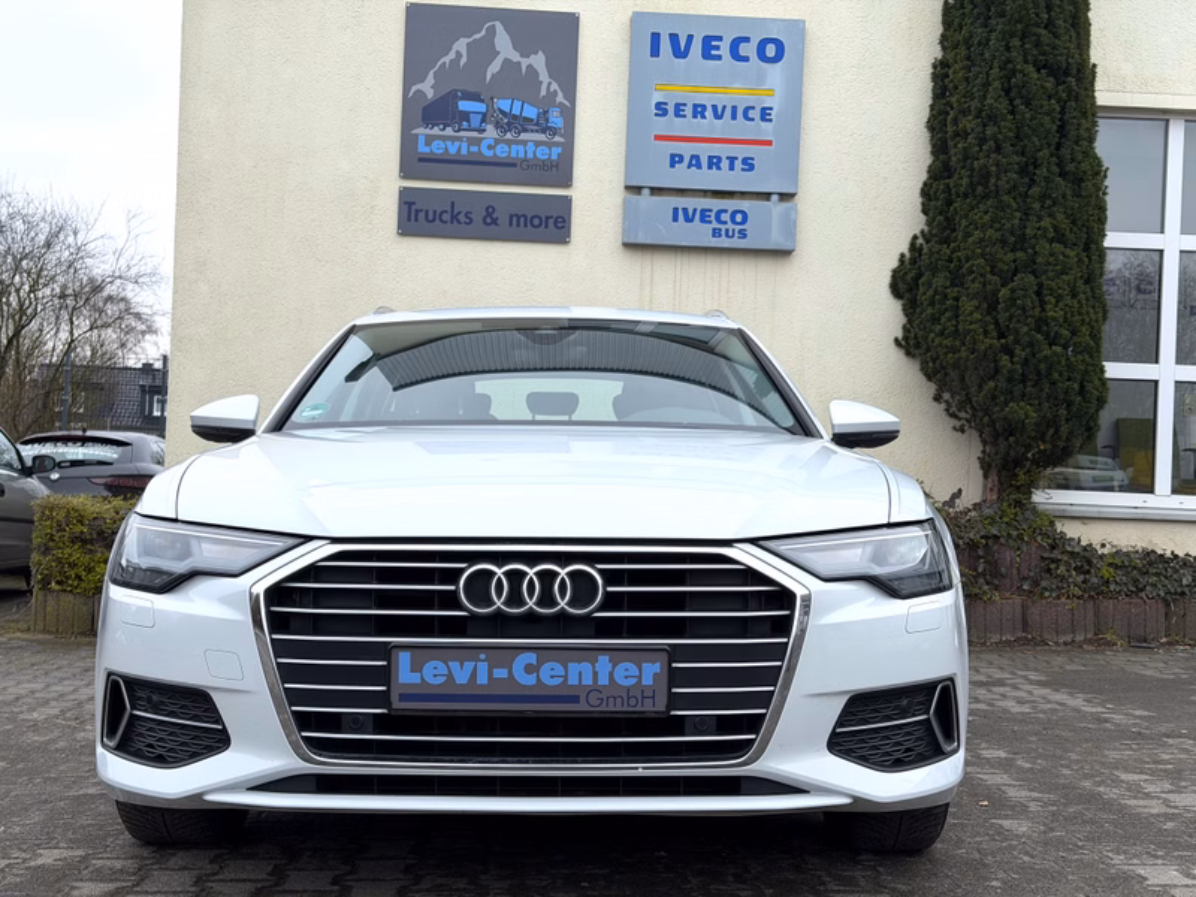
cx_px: 598
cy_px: 448
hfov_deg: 39.7
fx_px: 1658
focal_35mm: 48
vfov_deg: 30.3
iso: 64
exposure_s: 1/2208
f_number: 1.78
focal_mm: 6.76
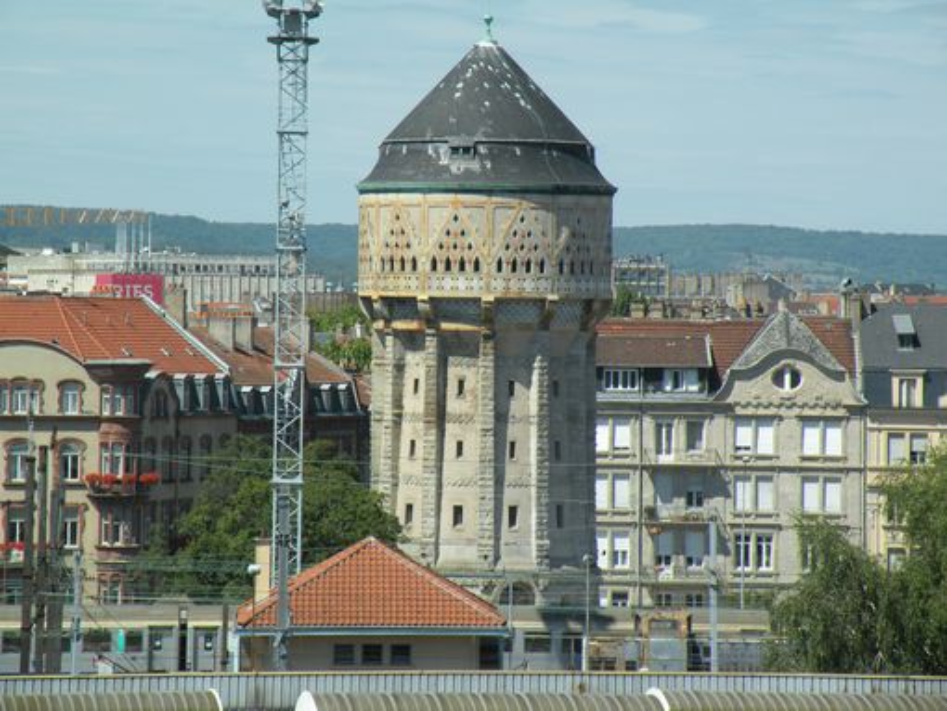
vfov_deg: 7.1
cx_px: 474
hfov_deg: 9.5
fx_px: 5693
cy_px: 356
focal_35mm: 208
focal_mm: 36.9
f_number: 6.3
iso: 64
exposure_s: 1/213
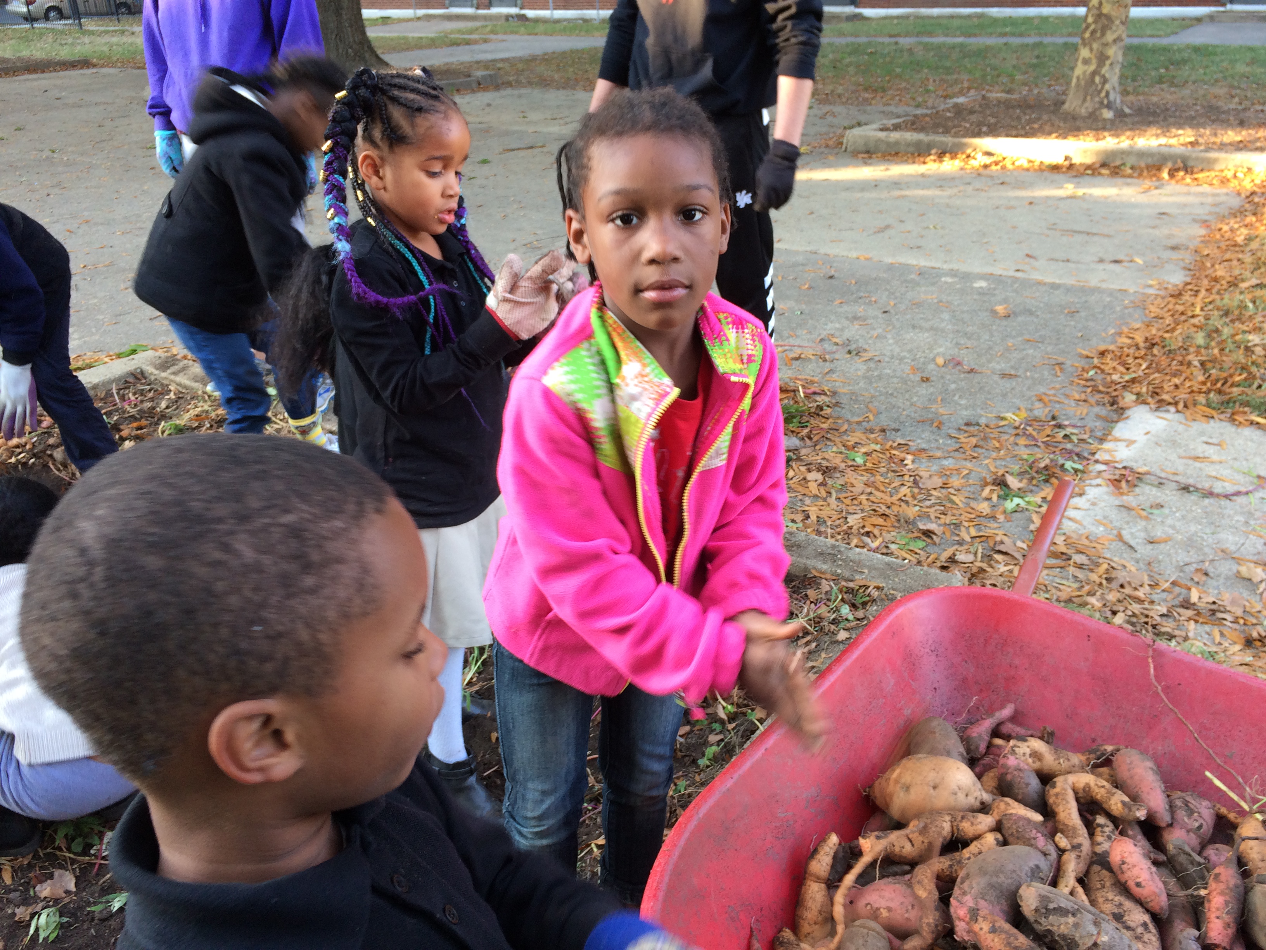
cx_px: 633
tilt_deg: -25.2
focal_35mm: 29
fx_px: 1061
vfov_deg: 48.2
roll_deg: +1.2
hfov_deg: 61.7
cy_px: 475
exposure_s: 1/40
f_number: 2.2
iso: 40
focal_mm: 4.15
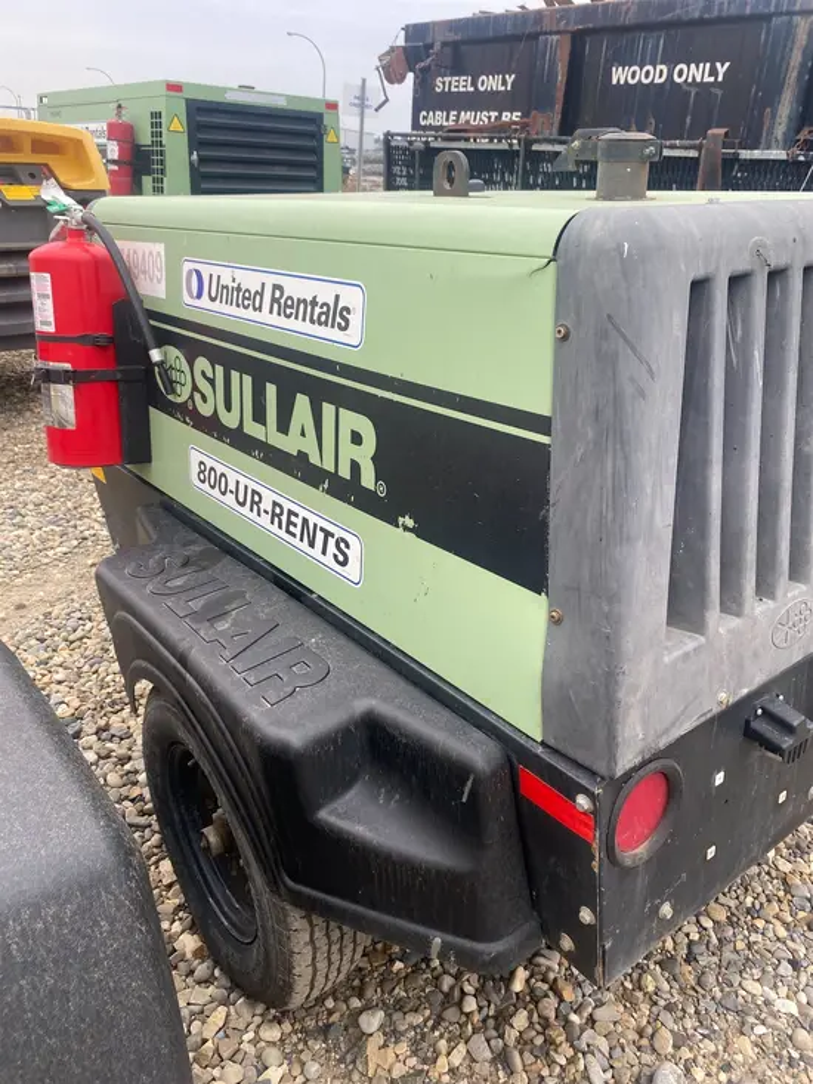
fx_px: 814
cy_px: 542
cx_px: 406
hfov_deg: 53.1
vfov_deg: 67.3
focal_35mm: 26
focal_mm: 4.25
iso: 32
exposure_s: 1/260
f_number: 1.8
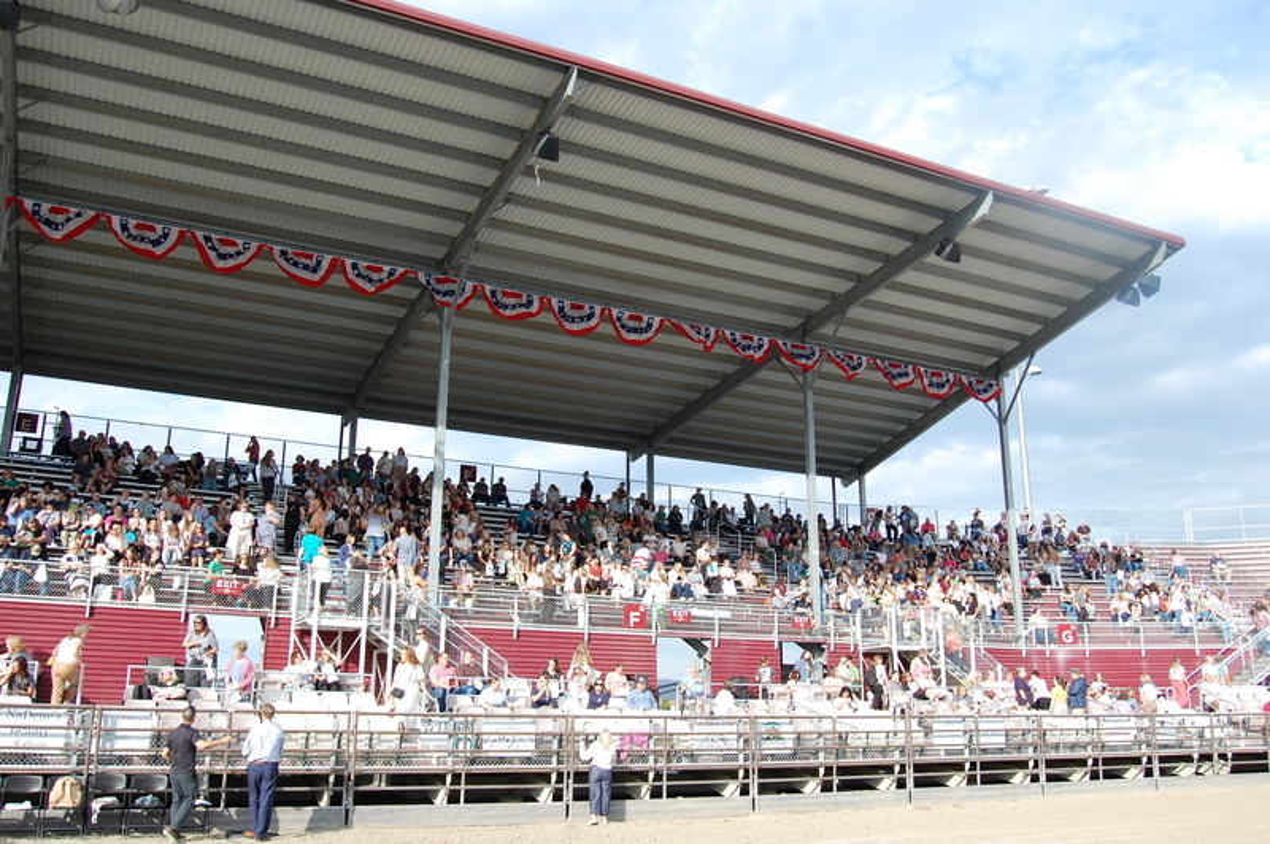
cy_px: 422
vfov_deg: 43.5
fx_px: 1057
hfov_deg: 62.0
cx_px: 635
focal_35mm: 30
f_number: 7.1
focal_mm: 20
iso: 200
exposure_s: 1/200
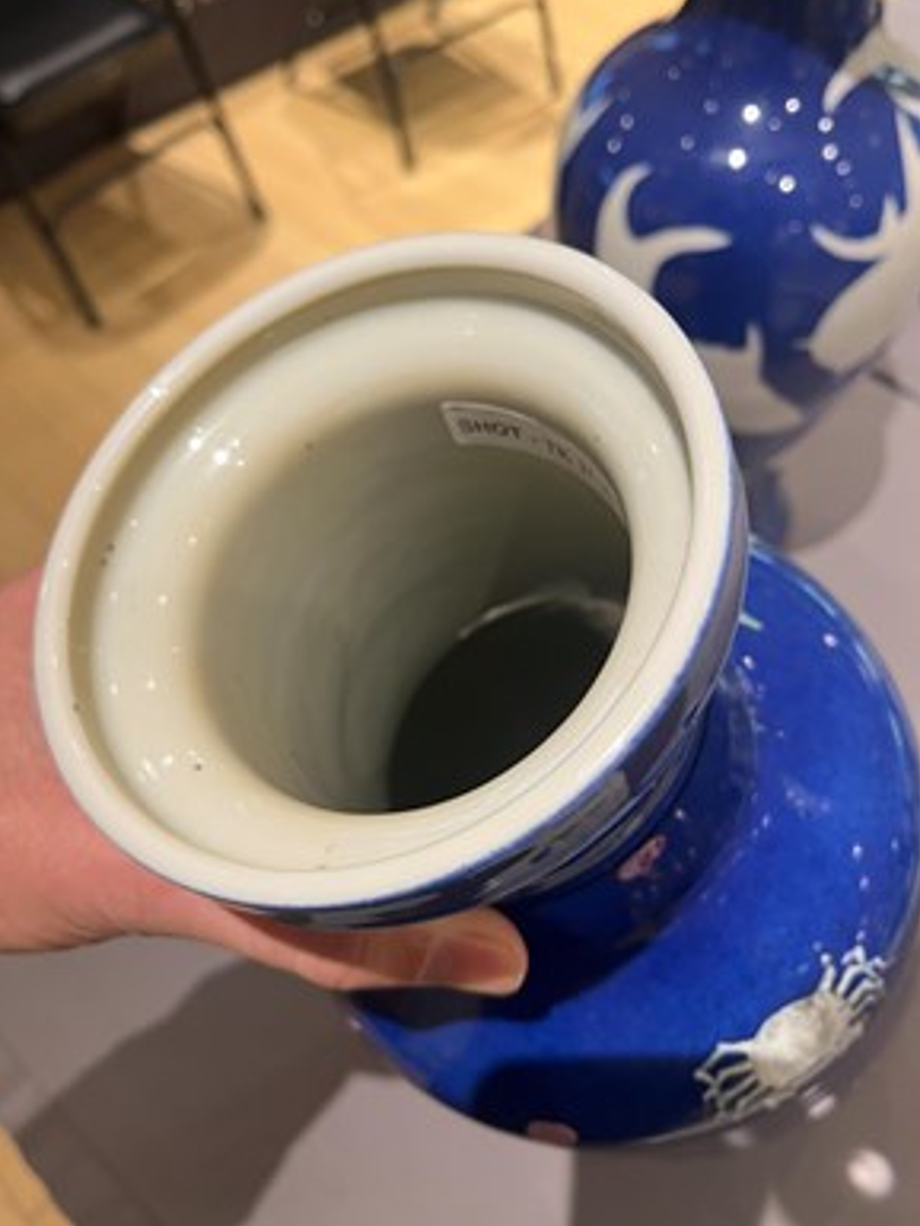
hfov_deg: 51.4
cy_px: 592
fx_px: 956
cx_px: 446
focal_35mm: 27
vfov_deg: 65.3
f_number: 1.6
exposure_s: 1/60
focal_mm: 5.1
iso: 100
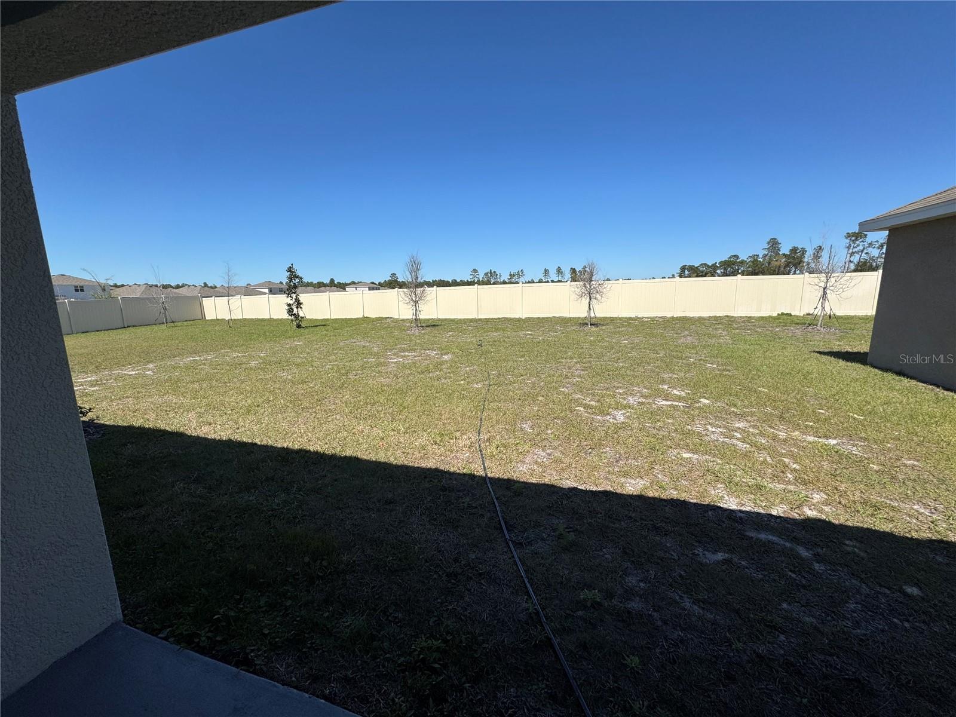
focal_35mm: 14
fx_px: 387
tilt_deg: -10.3
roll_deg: +1.4
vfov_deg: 85.7
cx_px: 478
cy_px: 358
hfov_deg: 102.1
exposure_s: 1/2494
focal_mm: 2.22
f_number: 2.2
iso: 50
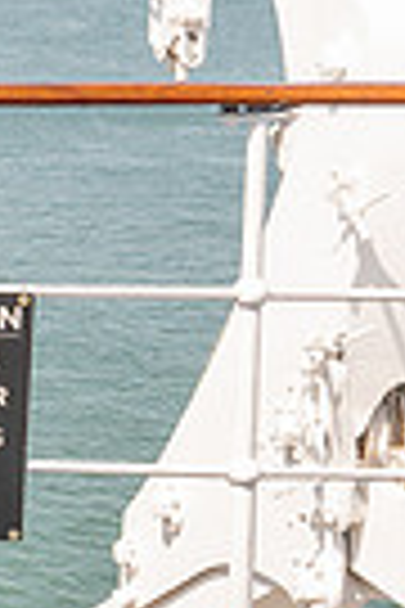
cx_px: -800
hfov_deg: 8.2
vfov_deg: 14.3
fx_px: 2413
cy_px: 215
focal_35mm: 143
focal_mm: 29
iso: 200
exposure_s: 1/200
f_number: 10
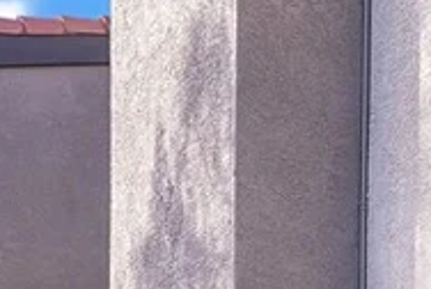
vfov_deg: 13.7
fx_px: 1043
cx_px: 768
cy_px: 556
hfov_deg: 18.5
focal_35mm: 87
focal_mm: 16
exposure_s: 1/400
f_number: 8
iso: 250
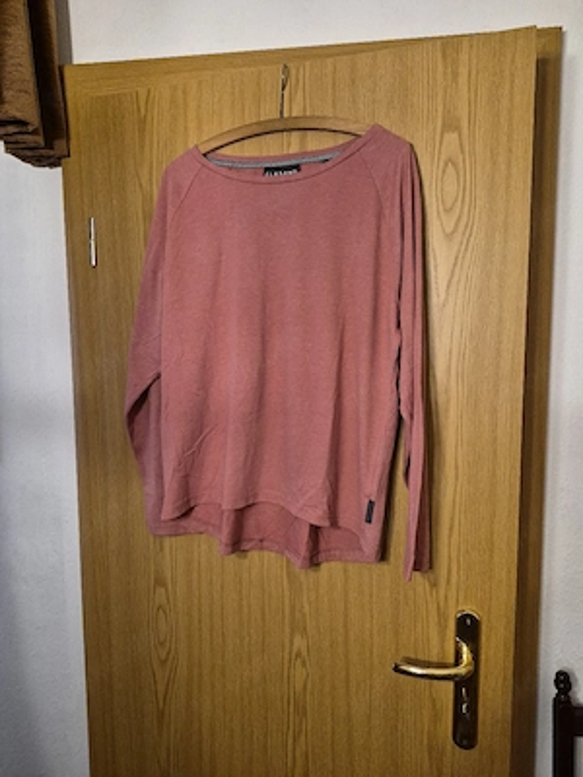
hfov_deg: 58.9
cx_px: 292
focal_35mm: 23
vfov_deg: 73.9
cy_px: 388
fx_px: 516
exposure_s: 1/100
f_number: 1.8
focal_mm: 5.4
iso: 800
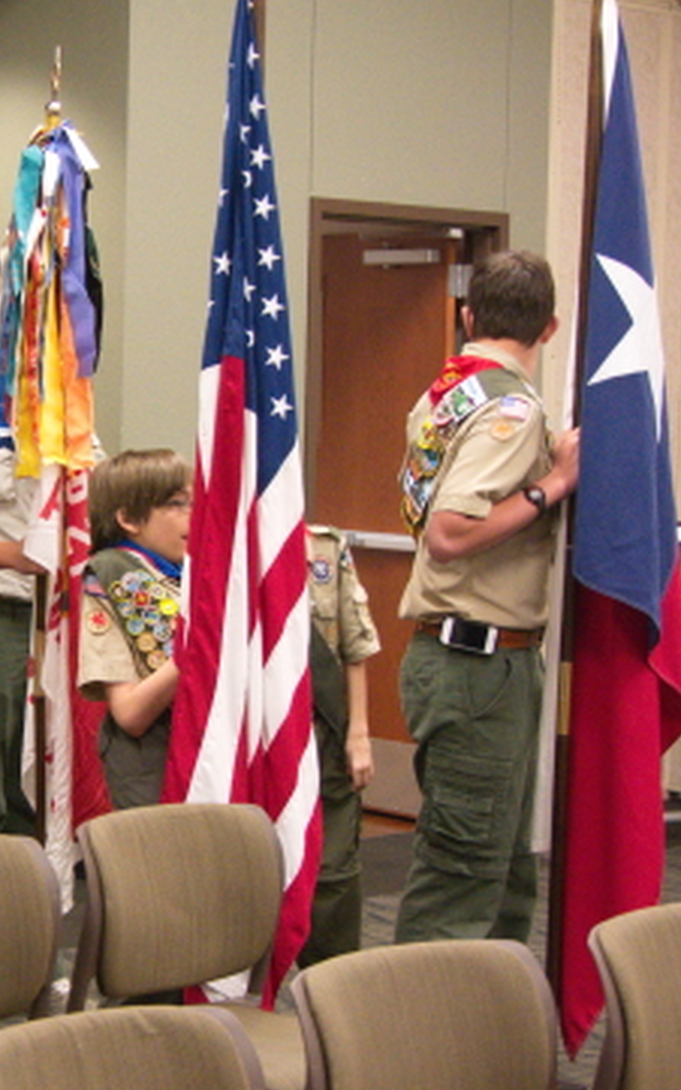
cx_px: -69
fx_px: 2675
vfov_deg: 23.1
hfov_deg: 14.2
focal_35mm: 90
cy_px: 539
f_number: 4.1
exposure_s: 1/80
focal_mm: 24
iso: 3200
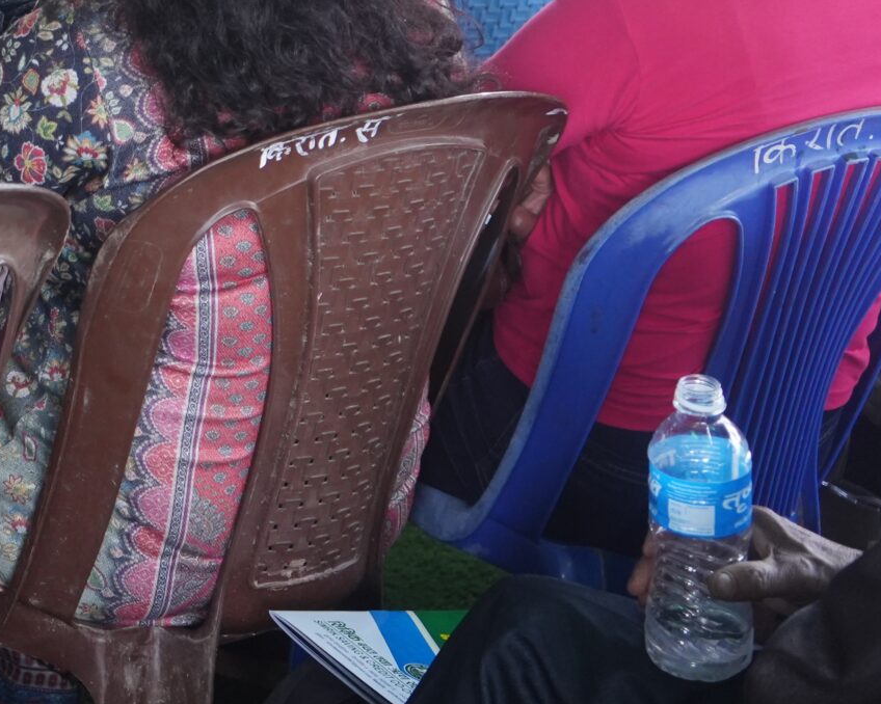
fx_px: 2659
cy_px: -78
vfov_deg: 14.7
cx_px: -274
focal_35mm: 102
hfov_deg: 17.6
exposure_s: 1/160
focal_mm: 36
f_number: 4
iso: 1000
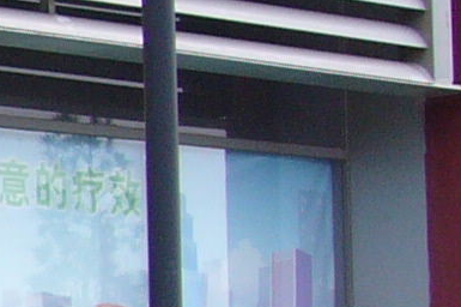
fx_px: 2789
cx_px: -905
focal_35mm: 218
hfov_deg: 8.1
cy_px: 363
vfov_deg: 6.3
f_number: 5.6
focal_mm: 5.8
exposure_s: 1/160
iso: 100
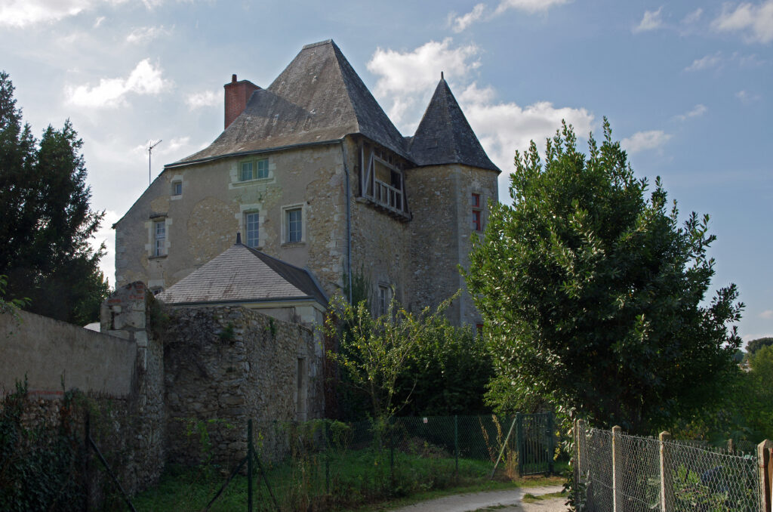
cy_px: 256
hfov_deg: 52.5
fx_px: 784
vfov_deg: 36.2
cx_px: 386
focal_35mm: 37
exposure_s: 1/125
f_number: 14
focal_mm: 24.38
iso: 200
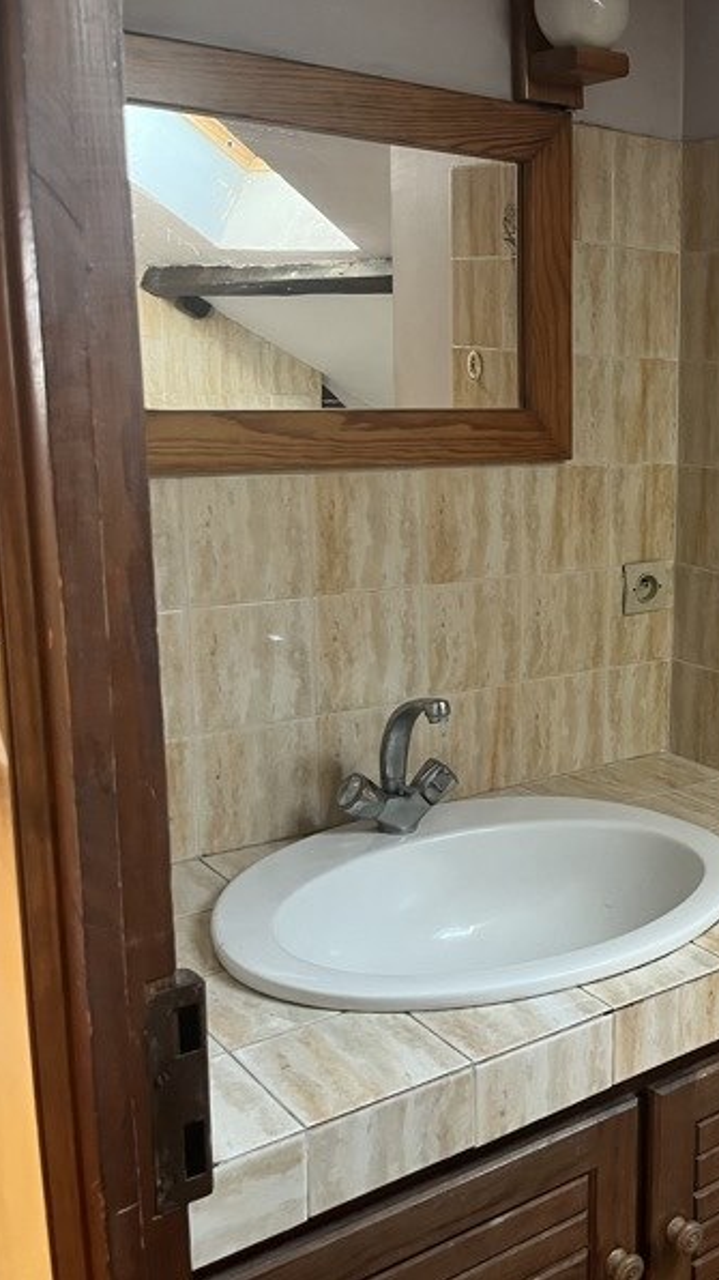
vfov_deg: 52.8
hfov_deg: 28.9
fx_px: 1289
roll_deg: -2.3
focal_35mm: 38
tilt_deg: -11.6
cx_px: 743
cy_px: 640
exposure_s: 1/60
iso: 160
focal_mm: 5.1
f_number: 1.6
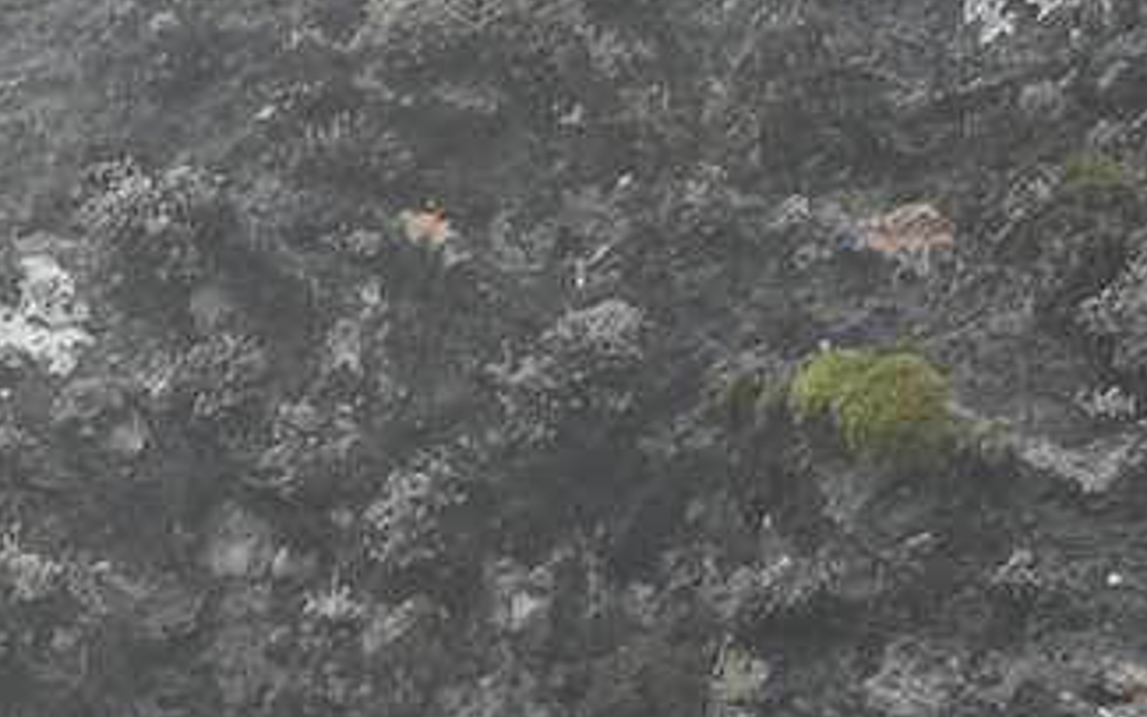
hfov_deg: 5.6
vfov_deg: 3.6
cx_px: -2146
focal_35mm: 353
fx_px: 11033
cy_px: 1951
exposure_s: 1/250
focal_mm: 30
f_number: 4.8
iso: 220
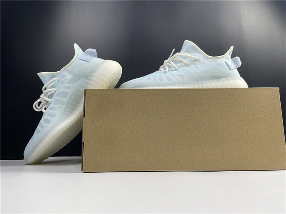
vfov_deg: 53.1
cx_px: 143
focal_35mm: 26
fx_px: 215
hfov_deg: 67.3
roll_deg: +1.9
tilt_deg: +11.1
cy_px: 107
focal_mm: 4.2
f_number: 1.6
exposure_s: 1/121
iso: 80
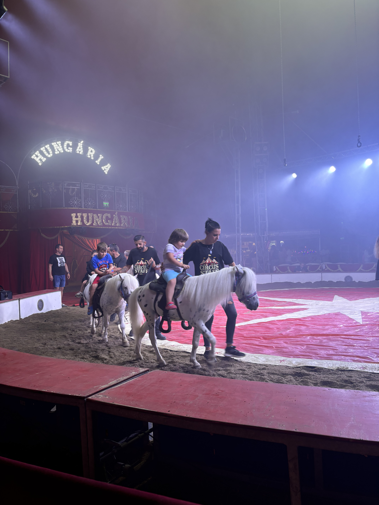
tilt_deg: +1.1
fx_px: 380
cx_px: 190
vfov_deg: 67.3
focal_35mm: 26
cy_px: 252
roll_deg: +2.4
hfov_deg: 53.1
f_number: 1.6
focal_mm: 5.96
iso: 80
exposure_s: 1/50
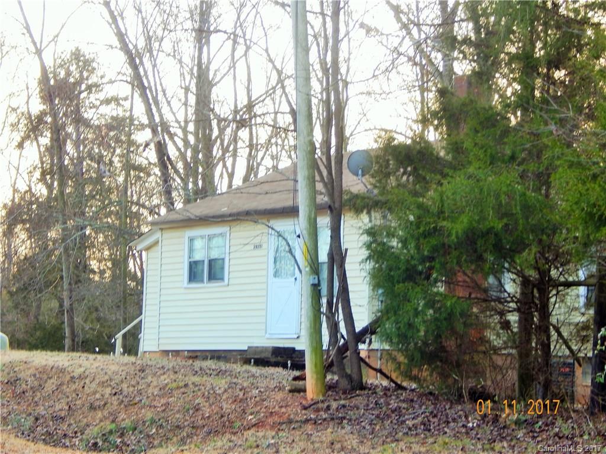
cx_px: 303
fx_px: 1821
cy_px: 227
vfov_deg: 14.2
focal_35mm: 104
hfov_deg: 18.9
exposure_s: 1/50
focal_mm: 18.7
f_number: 4.5
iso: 125
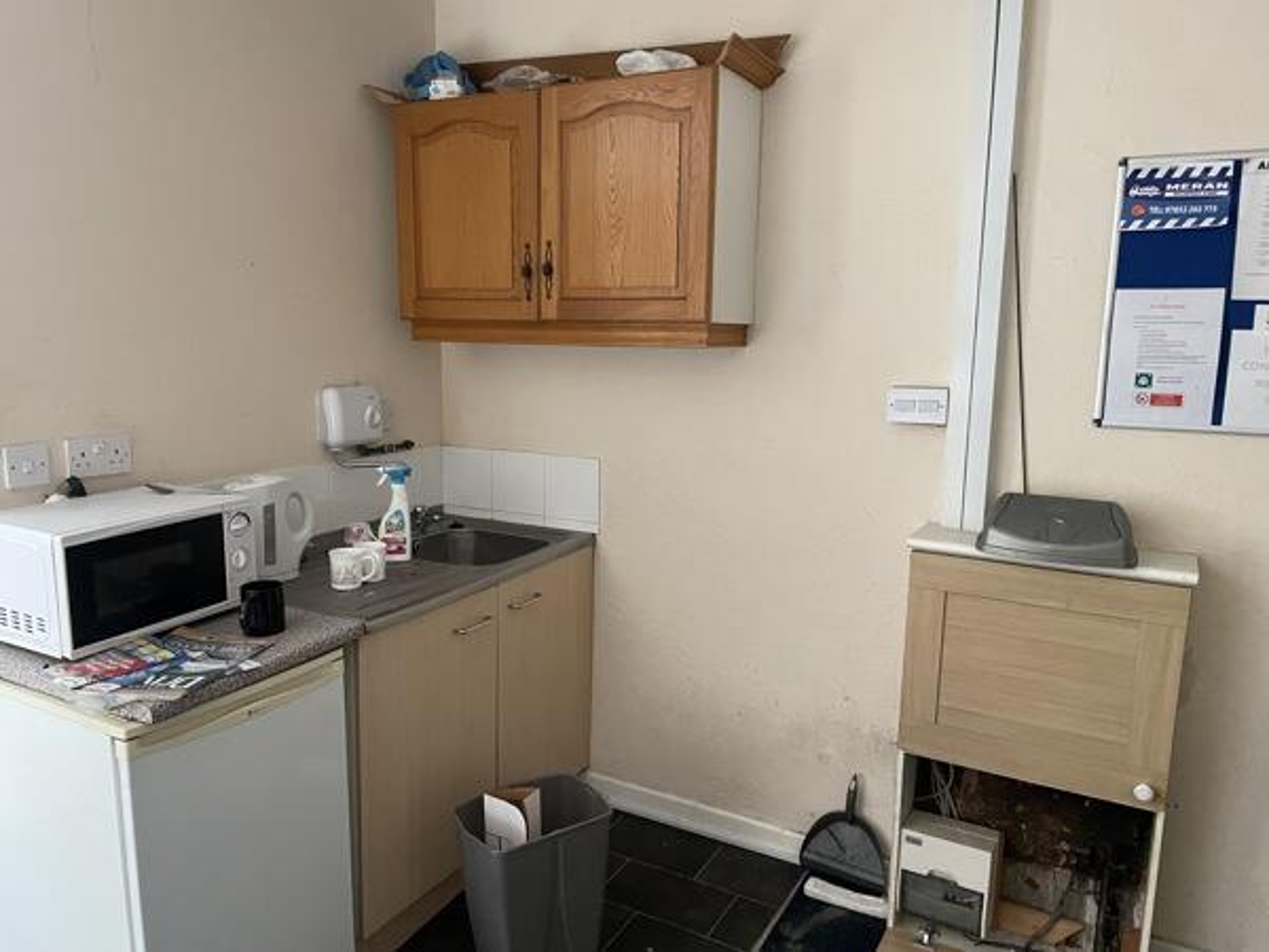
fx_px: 953
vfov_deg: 53.1
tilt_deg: -9.2
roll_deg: +0.0
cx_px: 634
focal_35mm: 26
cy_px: 476
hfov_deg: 67.3
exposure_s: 1/60
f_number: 1.6
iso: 500
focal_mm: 4.2
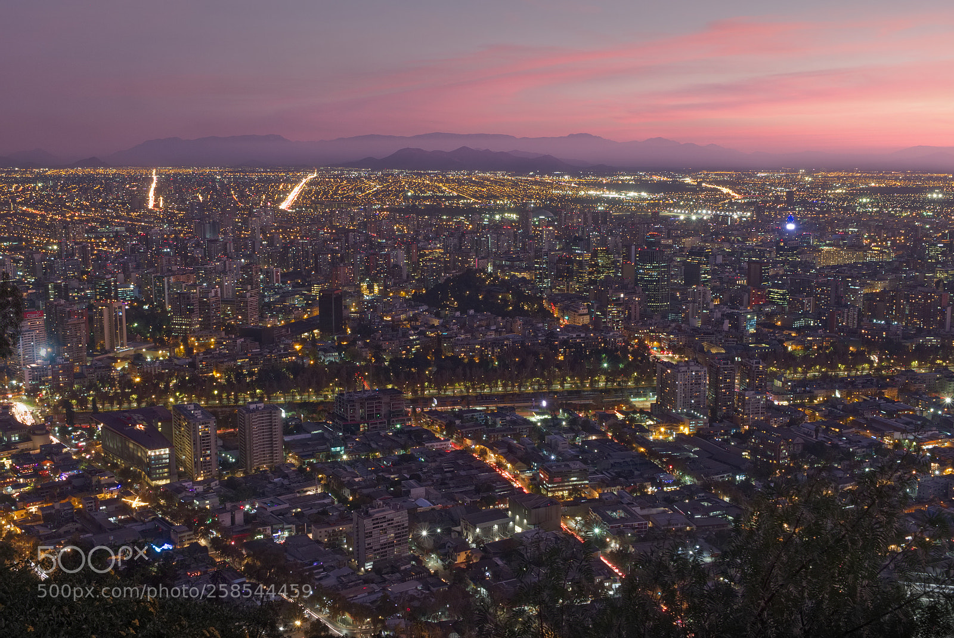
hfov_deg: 48.4
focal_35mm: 40
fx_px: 1061
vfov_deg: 33.4
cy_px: 319
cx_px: 477
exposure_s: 1/1.25
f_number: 8
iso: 200
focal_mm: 26.9
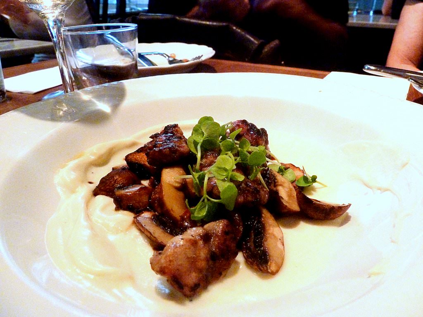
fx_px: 305
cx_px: 212
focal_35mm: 25
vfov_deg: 54.9
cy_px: 158
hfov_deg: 69.4
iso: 400
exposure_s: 1/4
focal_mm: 4.1
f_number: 3.3
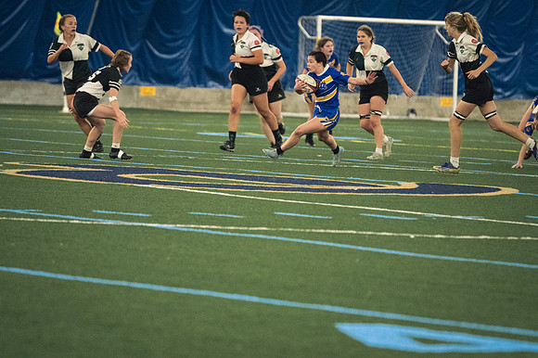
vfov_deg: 4.6
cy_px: 179
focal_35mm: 300
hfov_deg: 6.9
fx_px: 4481
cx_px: 269
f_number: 2.8
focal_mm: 200
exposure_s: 1/500
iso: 10000
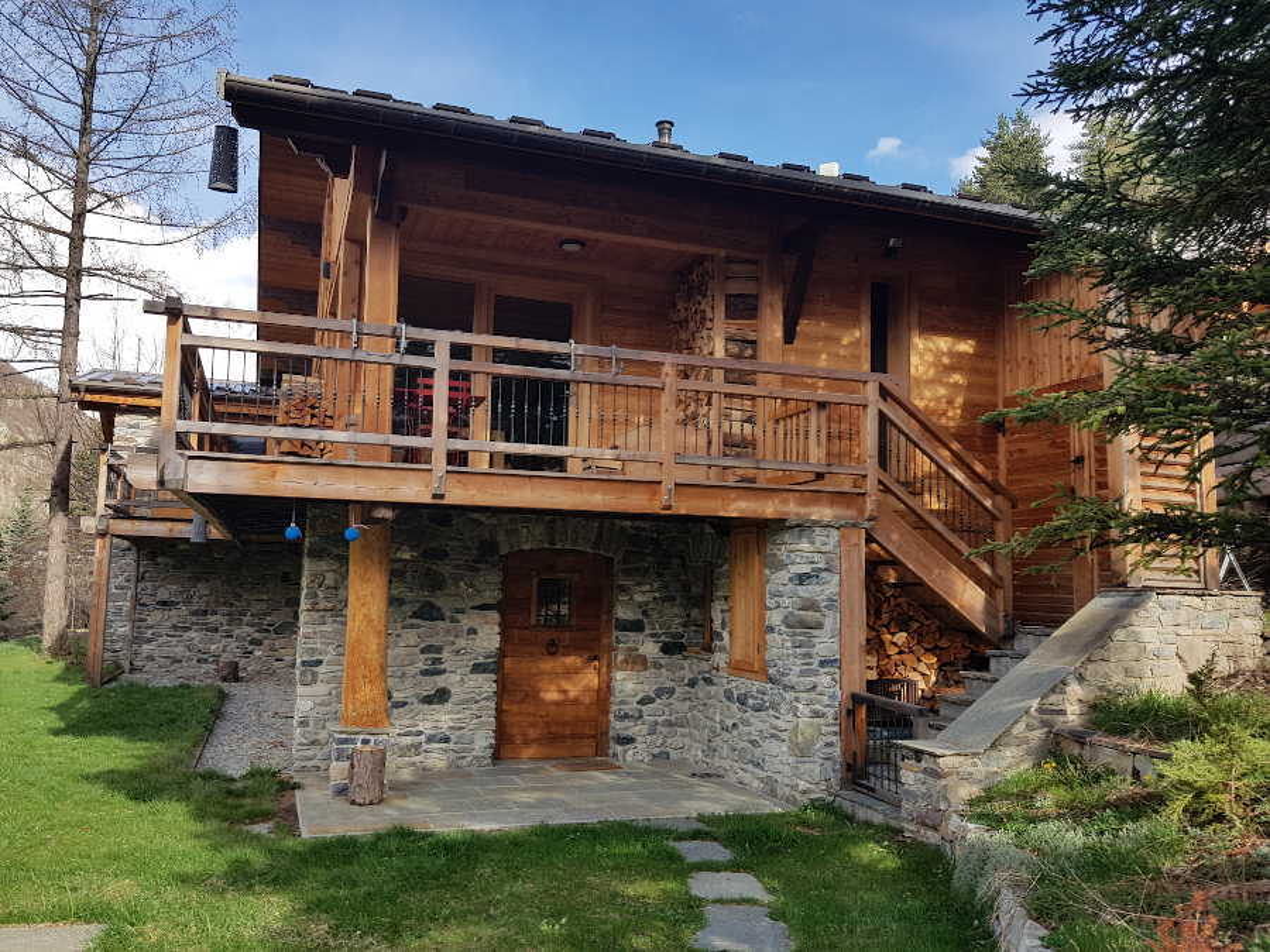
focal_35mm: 26
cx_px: 635
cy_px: 476
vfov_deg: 53.1
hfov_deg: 67.3
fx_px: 954
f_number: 1.7
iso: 50
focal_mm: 4.2
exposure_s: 1/1552
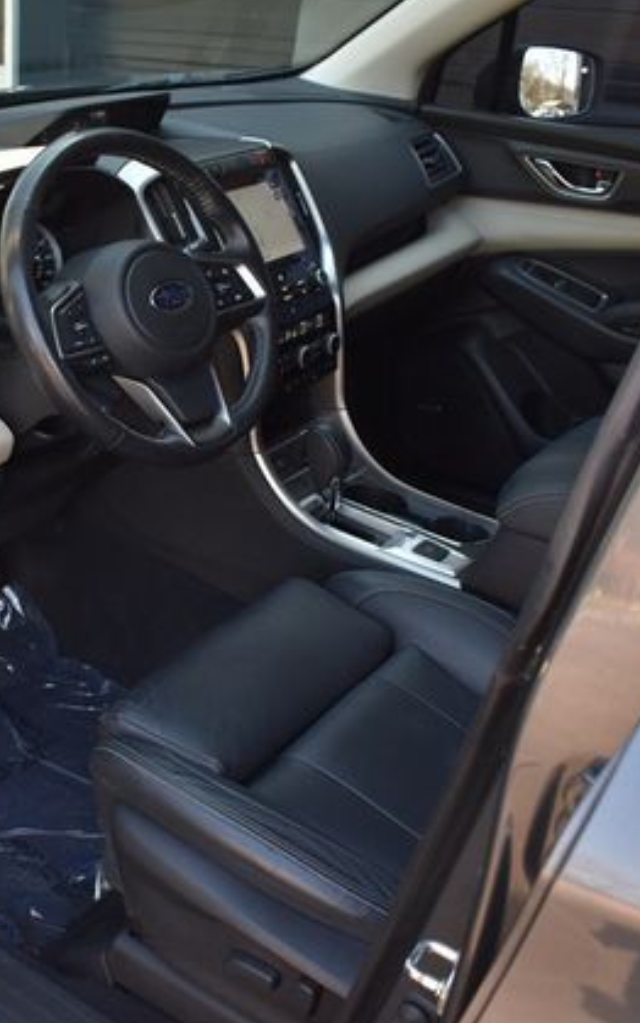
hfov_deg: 30.1
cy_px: 507
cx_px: 164
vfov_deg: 47.2
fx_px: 1172
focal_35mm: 42
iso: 400
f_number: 4
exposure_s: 1/250
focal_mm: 18
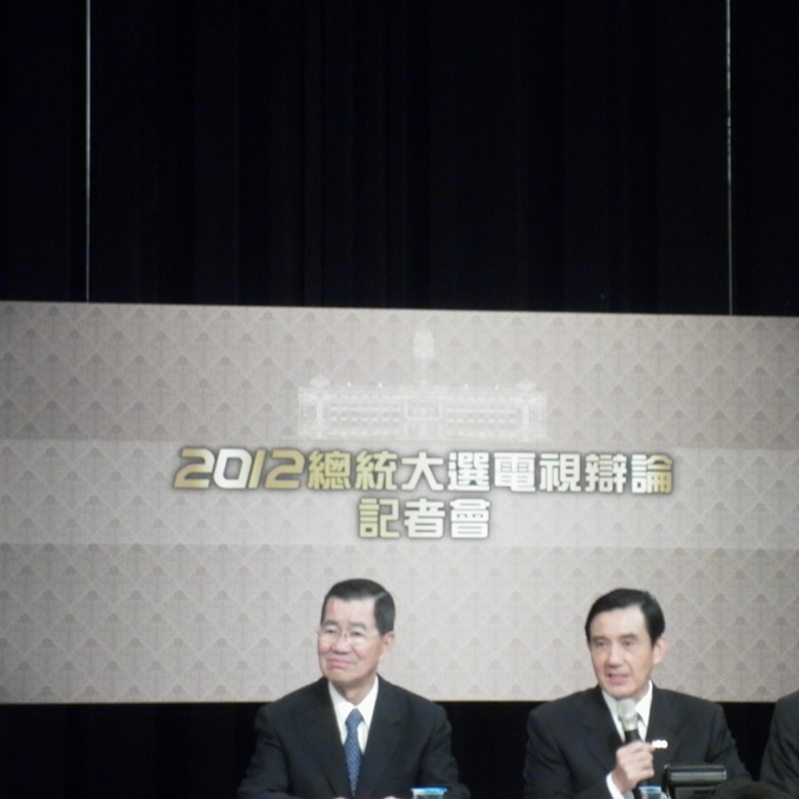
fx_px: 3552
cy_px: 397
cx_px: 497
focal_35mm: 136
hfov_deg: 12.8
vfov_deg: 12.8
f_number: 6.2
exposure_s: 1/8
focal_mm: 20
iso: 250
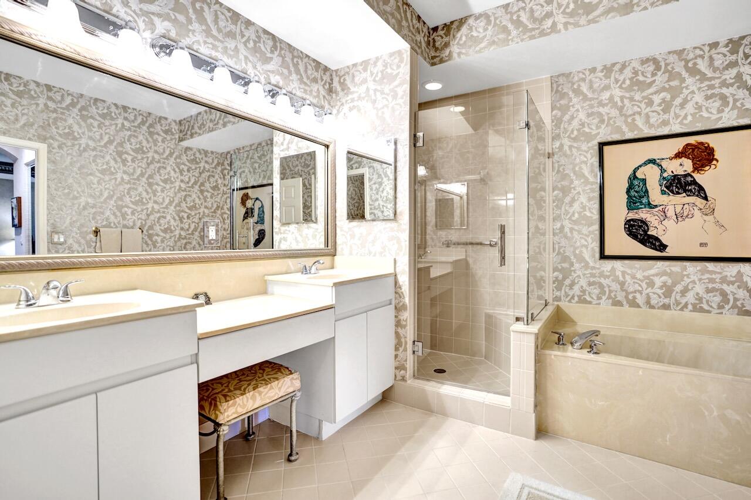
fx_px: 334
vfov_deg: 73.7
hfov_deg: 96.7
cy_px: 250
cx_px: 376
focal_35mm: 16
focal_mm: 16
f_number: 2.8
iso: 800
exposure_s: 1/200
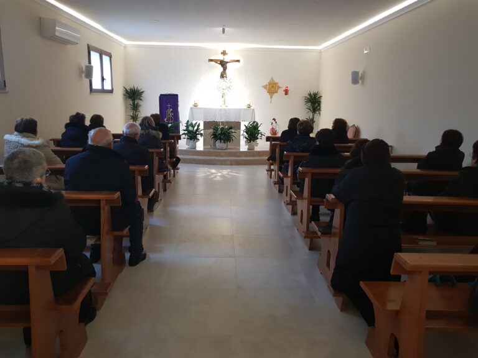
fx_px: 359
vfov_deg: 53.1
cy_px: 179
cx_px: 239
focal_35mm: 26
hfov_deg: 67.3
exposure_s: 1/20
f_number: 1.7
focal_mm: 4.2
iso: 250
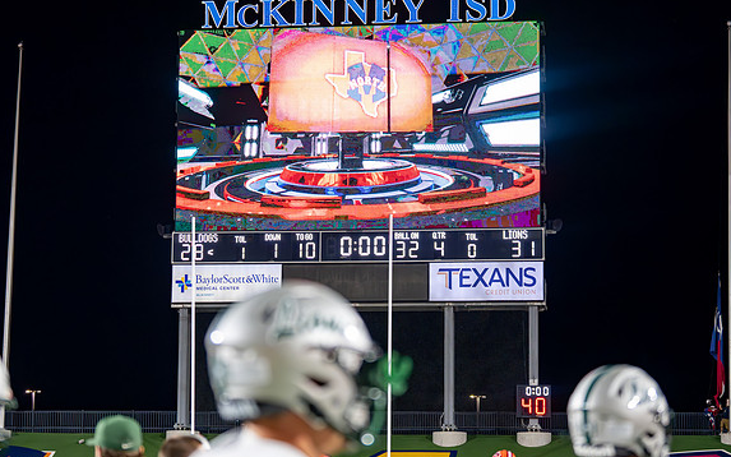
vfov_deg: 14.4
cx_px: 344
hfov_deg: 22.8
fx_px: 1813
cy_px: 271
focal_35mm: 91
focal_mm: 70
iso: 3200
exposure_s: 1/1250
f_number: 2.8
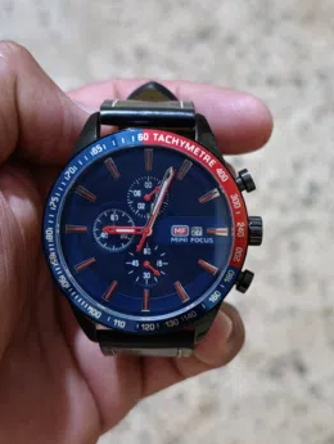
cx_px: 186
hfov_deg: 27.6
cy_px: 223
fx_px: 680
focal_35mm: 53
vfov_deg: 36.1
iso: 4000
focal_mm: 6.14
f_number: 1.6
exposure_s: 1/25
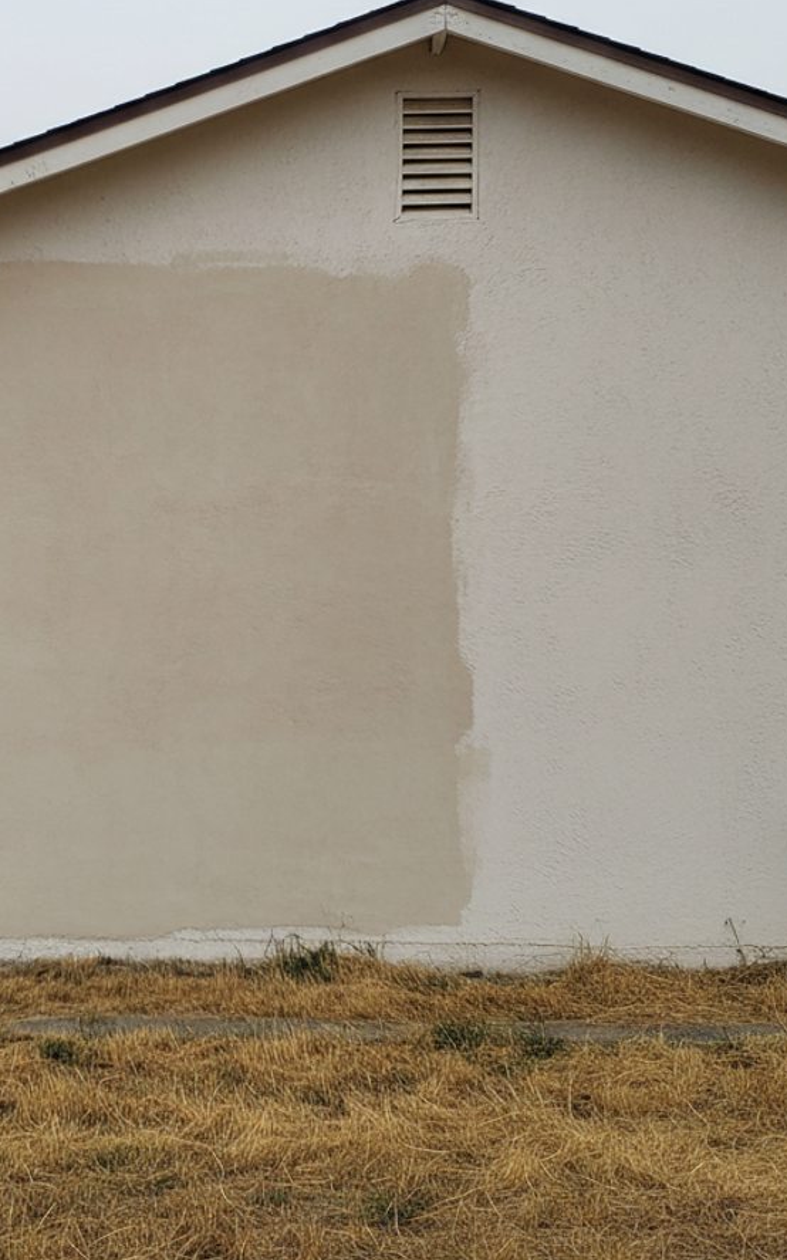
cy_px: 524
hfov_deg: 37.6
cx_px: 219
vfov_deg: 57.8
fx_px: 1133
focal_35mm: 33
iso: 1252
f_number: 1.8
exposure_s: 1/300
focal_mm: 6.4
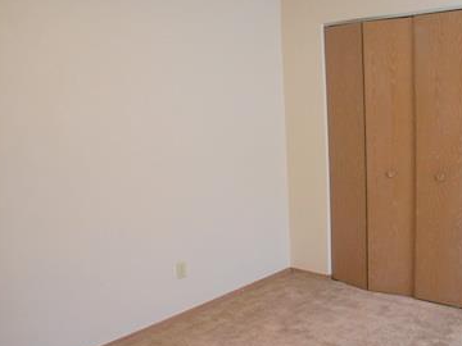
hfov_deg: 50.9
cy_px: 164
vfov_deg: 39.6
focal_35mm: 36
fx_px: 480
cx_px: 287
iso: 1600
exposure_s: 1/125
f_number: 3.5
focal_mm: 18
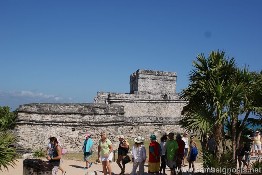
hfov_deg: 46.4
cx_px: 131
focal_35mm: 42
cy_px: 88
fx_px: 306
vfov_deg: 32.0
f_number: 5.6
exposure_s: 1/1000
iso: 100
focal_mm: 28
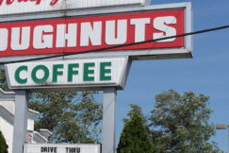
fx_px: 604
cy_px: 96
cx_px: -34
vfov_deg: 14.4
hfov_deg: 20.3
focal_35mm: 95
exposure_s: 1/400
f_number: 8
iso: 100
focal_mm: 20
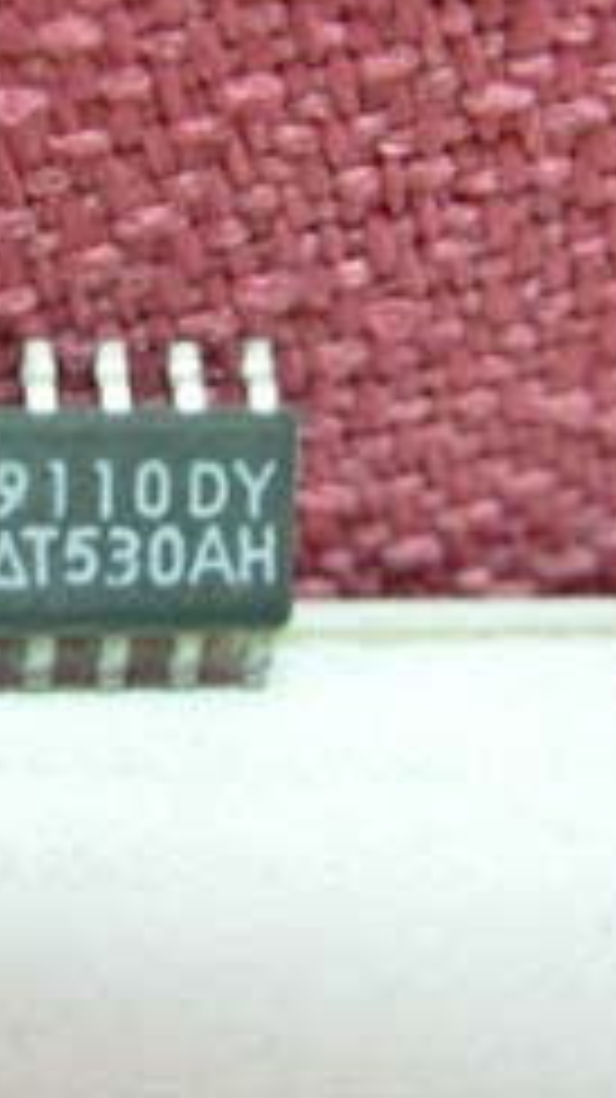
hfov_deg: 14.2
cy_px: 259
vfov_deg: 24.7
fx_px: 2472
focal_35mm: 85
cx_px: 153
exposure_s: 1/4
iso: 130
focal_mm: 6.3
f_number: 2.9
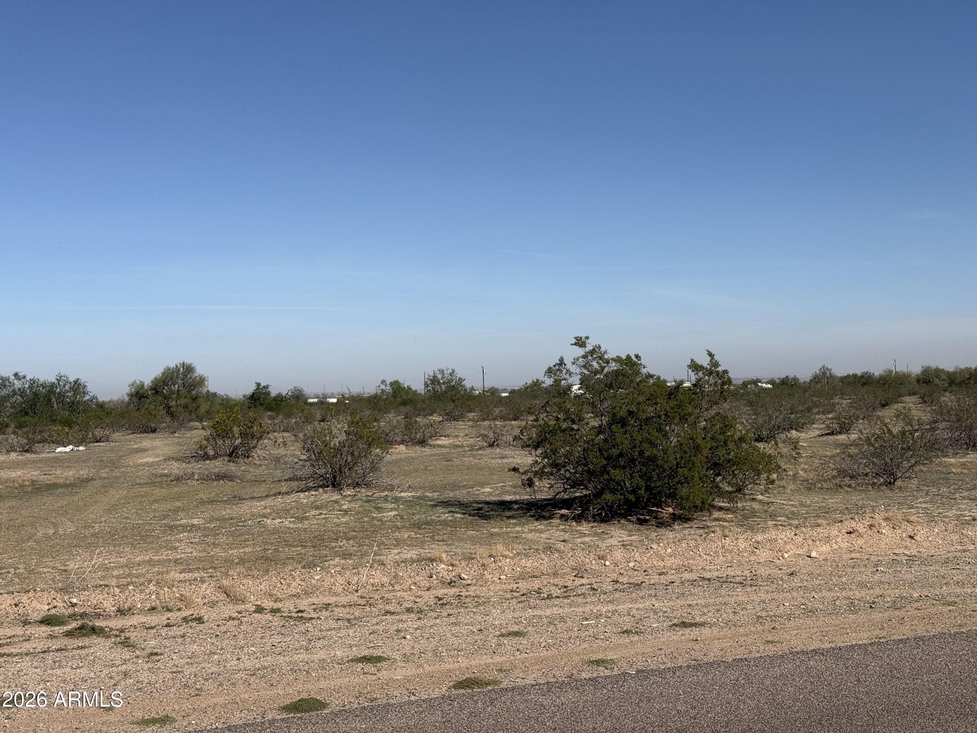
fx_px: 1355
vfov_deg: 30.3
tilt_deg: +1.1
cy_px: 366
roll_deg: +2.1
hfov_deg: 39.7
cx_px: 488
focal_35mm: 48
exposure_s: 1/9901
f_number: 1.78
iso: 64
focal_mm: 6.76
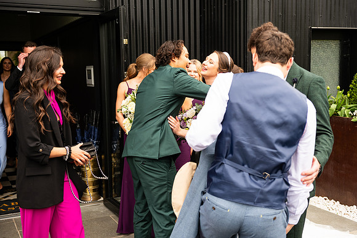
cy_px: 119
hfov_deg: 44.5
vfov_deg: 30.5
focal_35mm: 44
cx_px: 178
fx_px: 436
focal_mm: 44
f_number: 3.5
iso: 125
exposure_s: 1/200
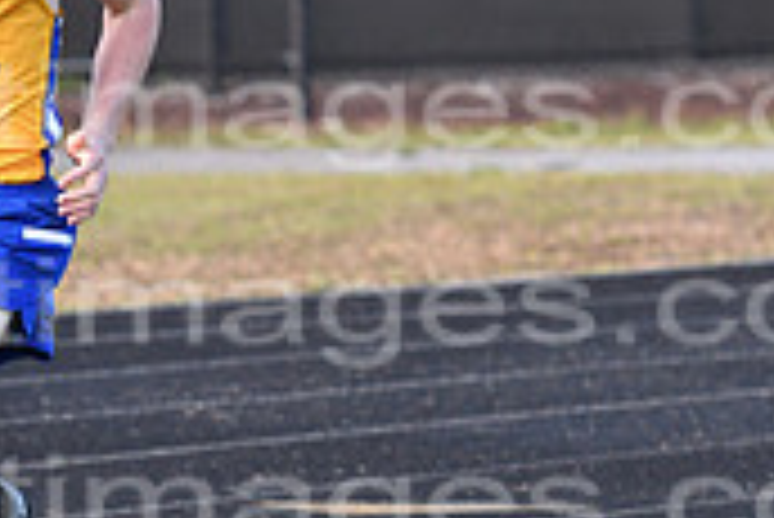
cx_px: -32
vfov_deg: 2.1
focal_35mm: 658
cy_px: 214
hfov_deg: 3.1
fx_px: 14159
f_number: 4
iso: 1000
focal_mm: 130
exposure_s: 1/2000
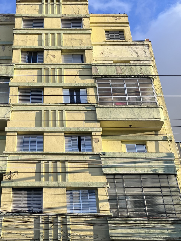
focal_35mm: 42
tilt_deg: +32.9
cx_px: 46
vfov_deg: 44.8
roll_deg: +0.6
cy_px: 117
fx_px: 293
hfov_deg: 33.7
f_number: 1.6
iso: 50
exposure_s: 1/1075
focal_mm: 5.1
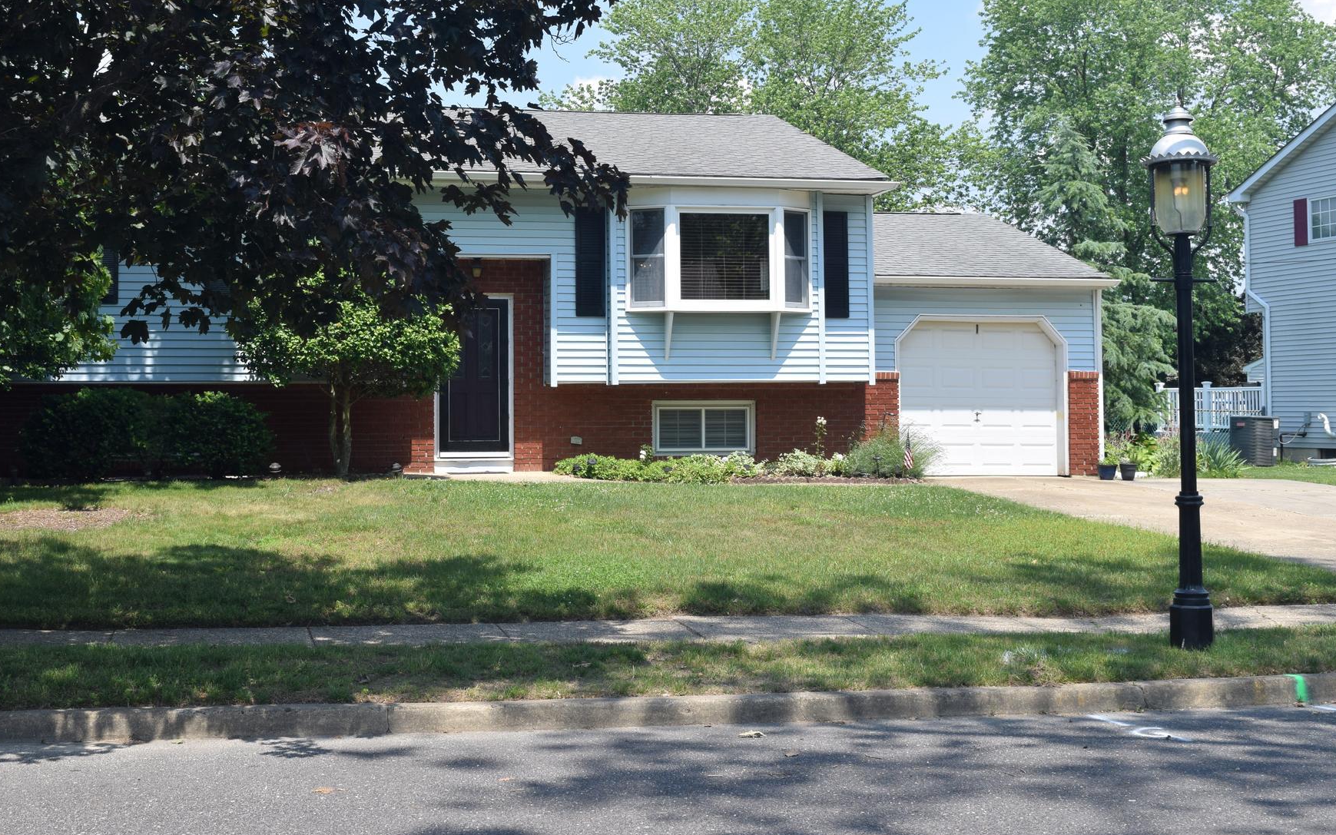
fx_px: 1770
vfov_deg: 26.5
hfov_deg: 41.2
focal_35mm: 49
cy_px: 338
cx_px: 558
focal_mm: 27
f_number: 9
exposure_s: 1/320
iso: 200
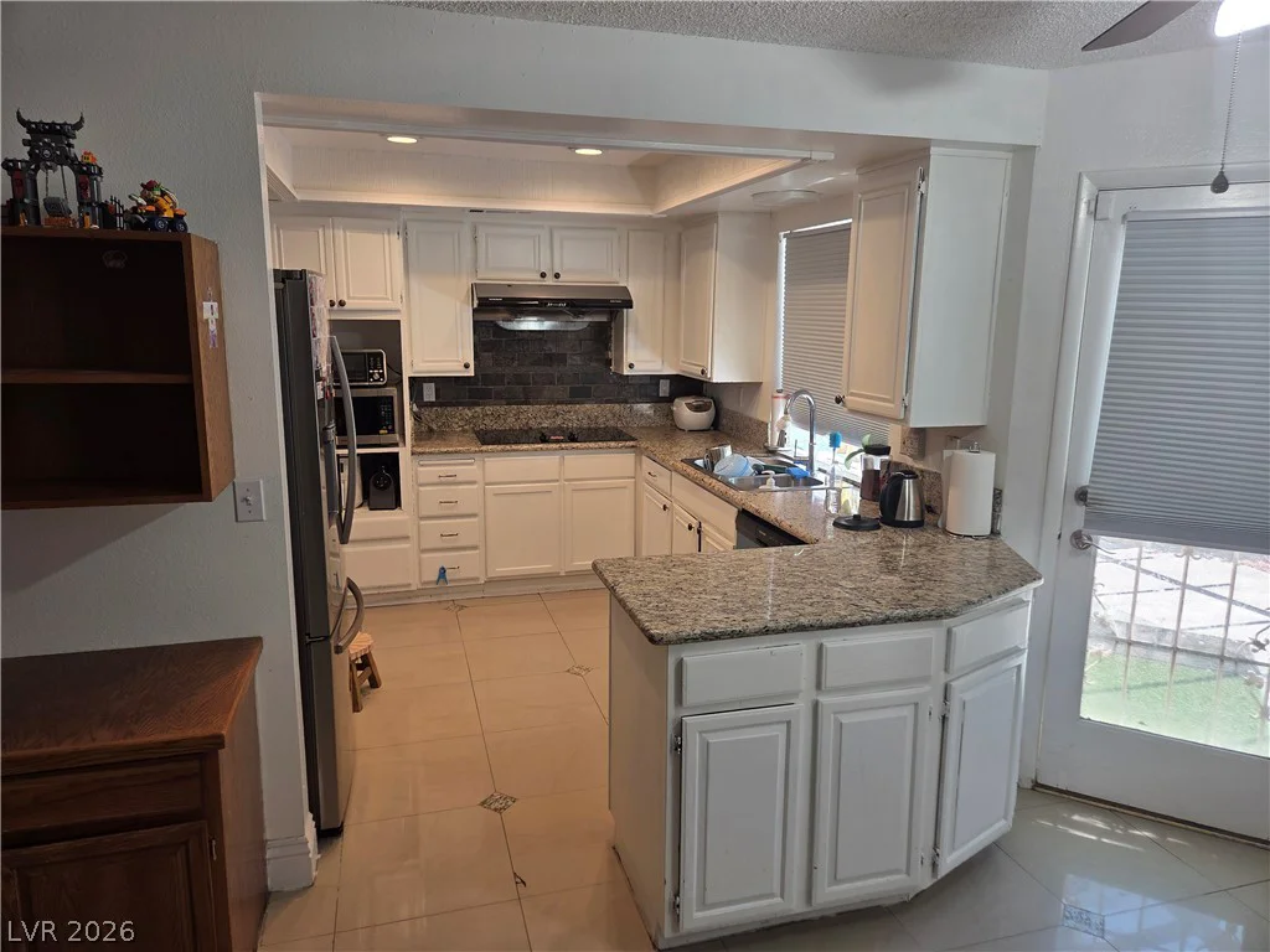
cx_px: 635
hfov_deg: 73.9
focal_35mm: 23
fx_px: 844
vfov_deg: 58.9
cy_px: 476
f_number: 1.8
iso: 50
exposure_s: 1/120
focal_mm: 5.4
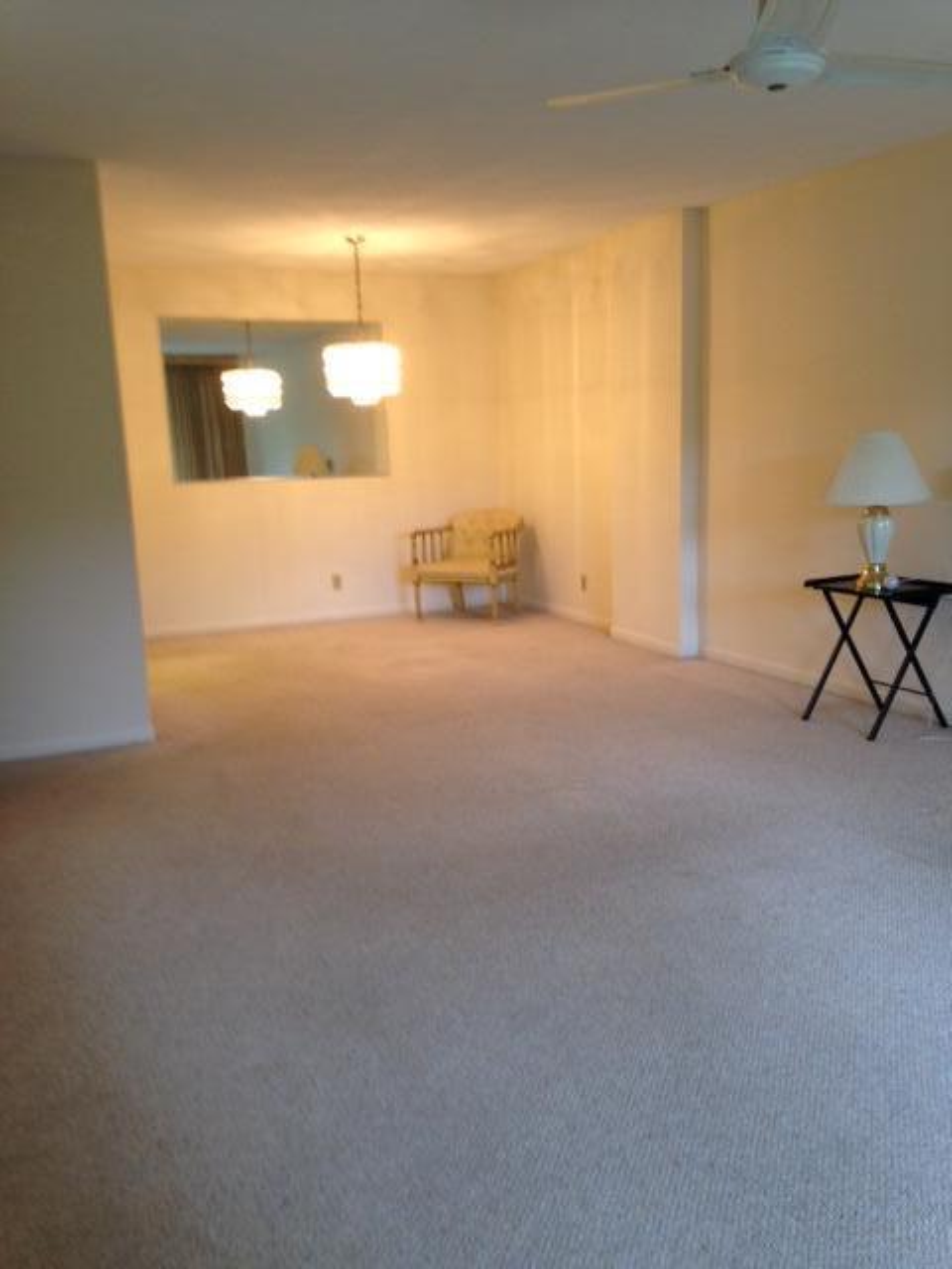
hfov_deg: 42.9
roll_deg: +1.6
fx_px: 1210
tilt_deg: -9.9
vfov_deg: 55.4
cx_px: 476
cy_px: 634
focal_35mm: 33
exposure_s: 1/20
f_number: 2.4
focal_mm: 4.12
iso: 64
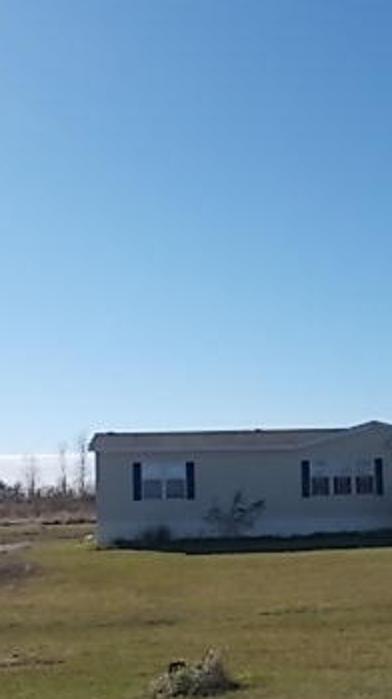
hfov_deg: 22.9
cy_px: 437
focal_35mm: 52
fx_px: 962
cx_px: 266
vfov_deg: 39.6
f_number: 8
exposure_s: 1/200
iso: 80
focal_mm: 4.6
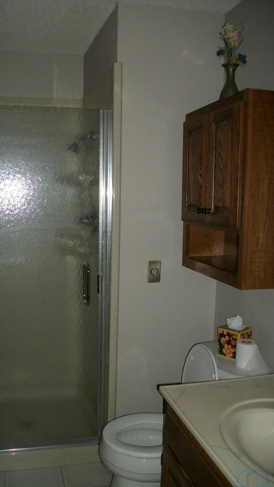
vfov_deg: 56.6
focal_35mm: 35
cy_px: 244
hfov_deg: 33.4
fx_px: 452
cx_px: 92
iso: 80
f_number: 2.9
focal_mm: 5.7
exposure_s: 1/30
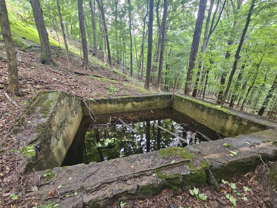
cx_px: 135
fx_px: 112
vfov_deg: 85.6
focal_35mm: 14
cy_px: 110
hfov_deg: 102.0
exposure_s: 1/60
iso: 400
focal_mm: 2.2
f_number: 2.2
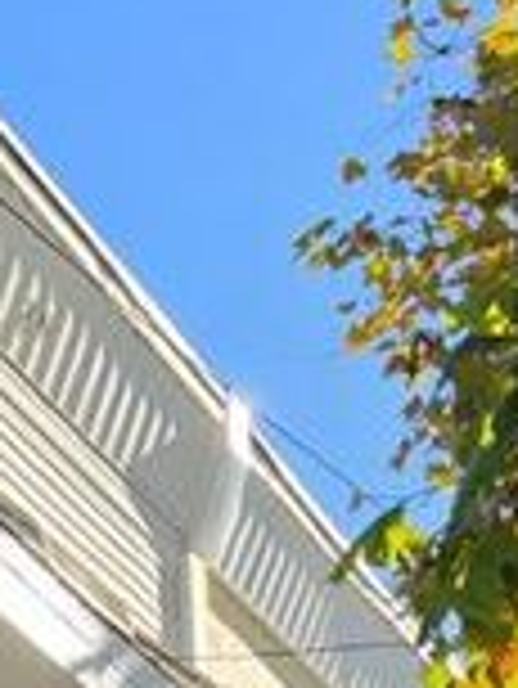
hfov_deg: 13.0
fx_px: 1992
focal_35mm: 100
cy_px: 1261
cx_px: -495
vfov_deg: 16.3
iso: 64
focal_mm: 6.5
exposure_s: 1/4331
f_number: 1.4
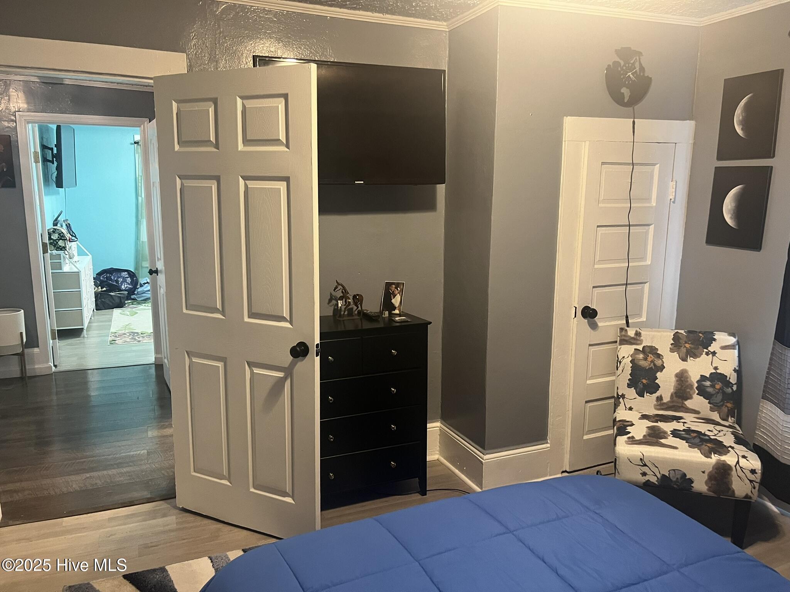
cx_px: 395
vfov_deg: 53.1
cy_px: 296
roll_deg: -0.5
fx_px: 593
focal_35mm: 26
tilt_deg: -10.7
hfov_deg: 67.3
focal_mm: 5.7
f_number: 1.5
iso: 400
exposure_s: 1/60
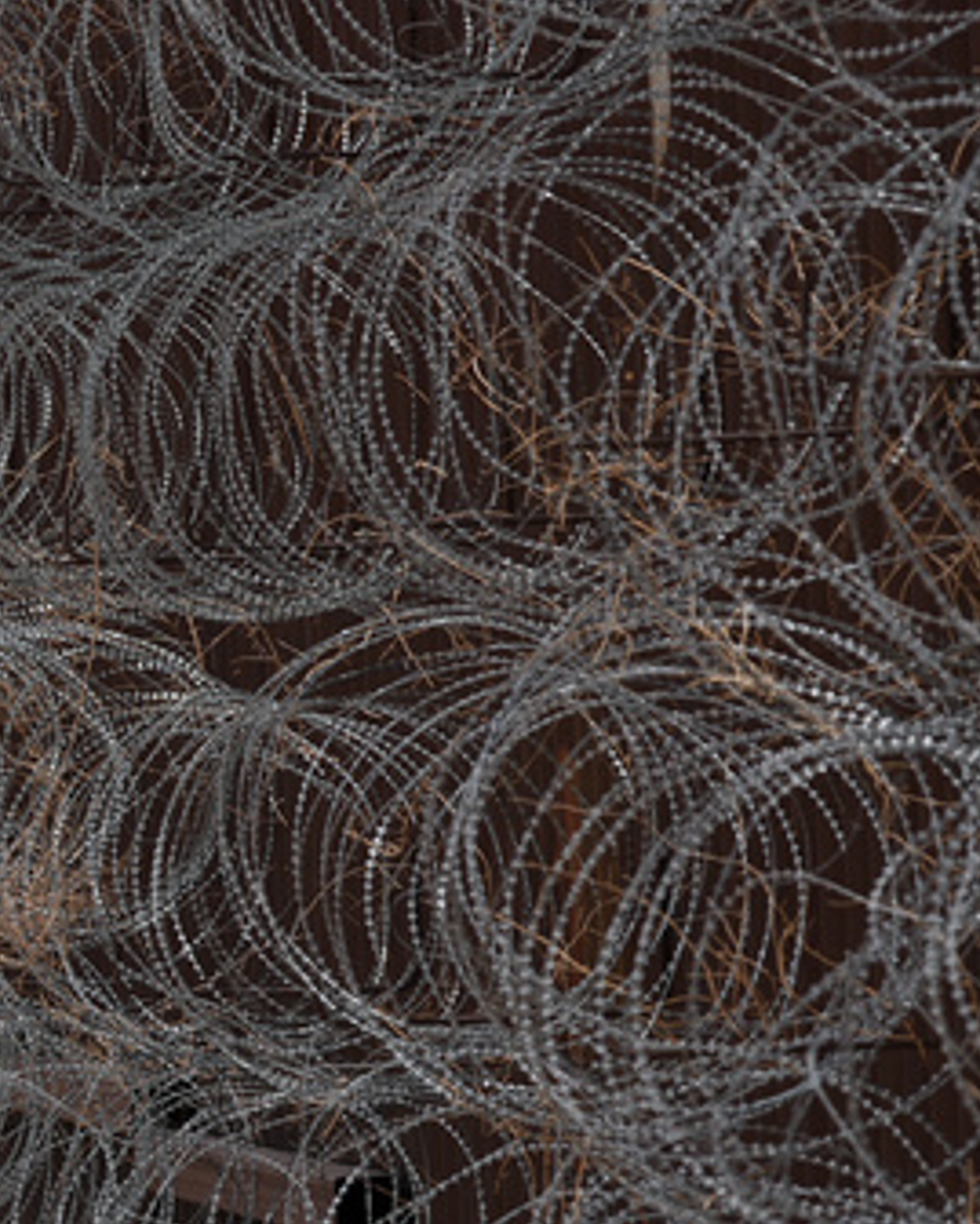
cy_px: 574
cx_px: 244
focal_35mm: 349
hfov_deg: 4.4
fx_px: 12647
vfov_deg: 5.5
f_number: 5
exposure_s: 1/2000
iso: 200
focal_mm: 122
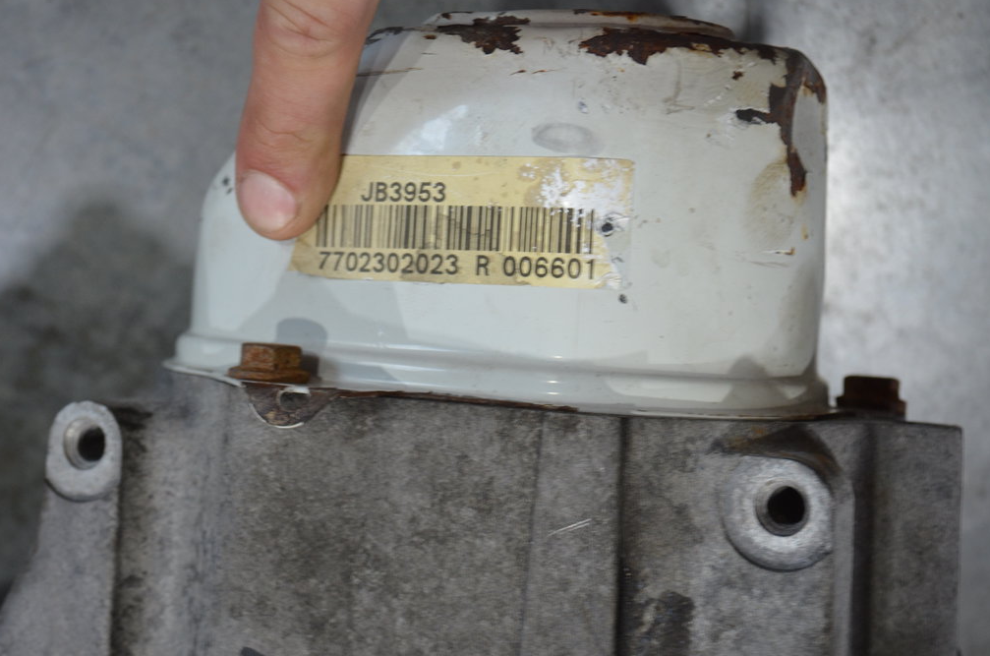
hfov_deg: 32.9
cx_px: 499
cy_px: 328
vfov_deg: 22.2
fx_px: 1674
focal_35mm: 61
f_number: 5.3
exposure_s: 1/50
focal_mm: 40
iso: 800
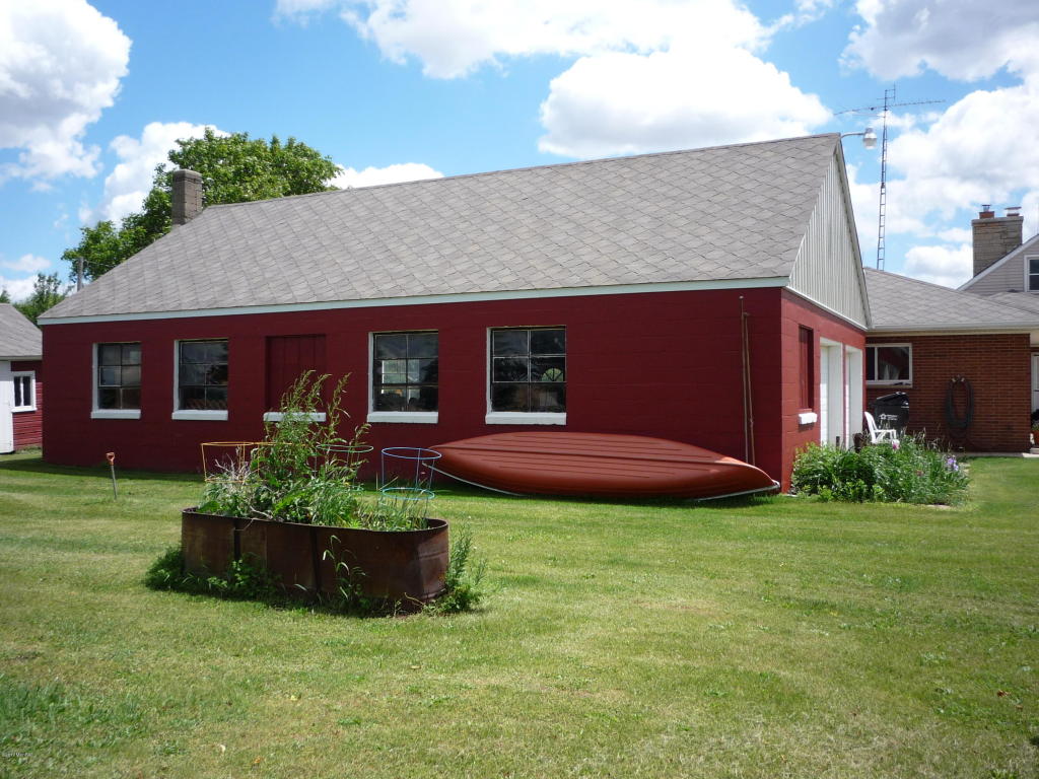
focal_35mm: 32
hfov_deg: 56.8
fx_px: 960
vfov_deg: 44.2
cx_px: 520
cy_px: 390
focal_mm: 5.2
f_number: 4.5
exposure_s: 1/400
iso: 100
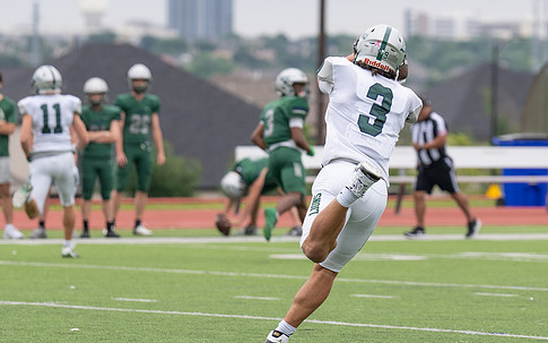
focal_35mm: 349
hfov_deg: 6.0
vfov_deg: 3.8
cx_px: 393
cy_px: 109
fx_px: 5212
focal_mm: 134
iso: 250
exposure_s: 1/1250
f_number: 2.8
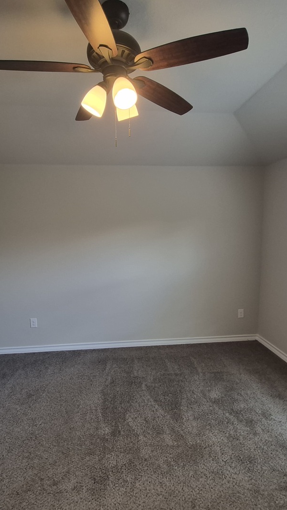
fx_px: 257
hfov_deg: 58.4
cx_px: 142
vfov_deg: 89.6
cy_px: 256
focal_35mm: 19
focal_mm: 1.74
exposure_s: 1/60
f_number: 2.2
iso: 80
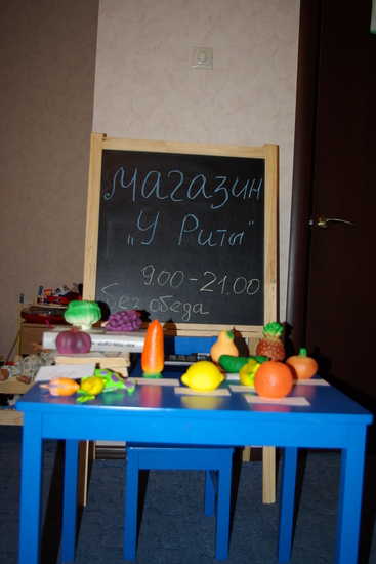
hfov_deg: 36.9
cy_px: 282
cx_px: 188
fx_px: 564
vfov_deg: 53.1
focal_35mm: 36
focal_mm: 24
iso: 200
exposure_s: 1/40
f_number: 4
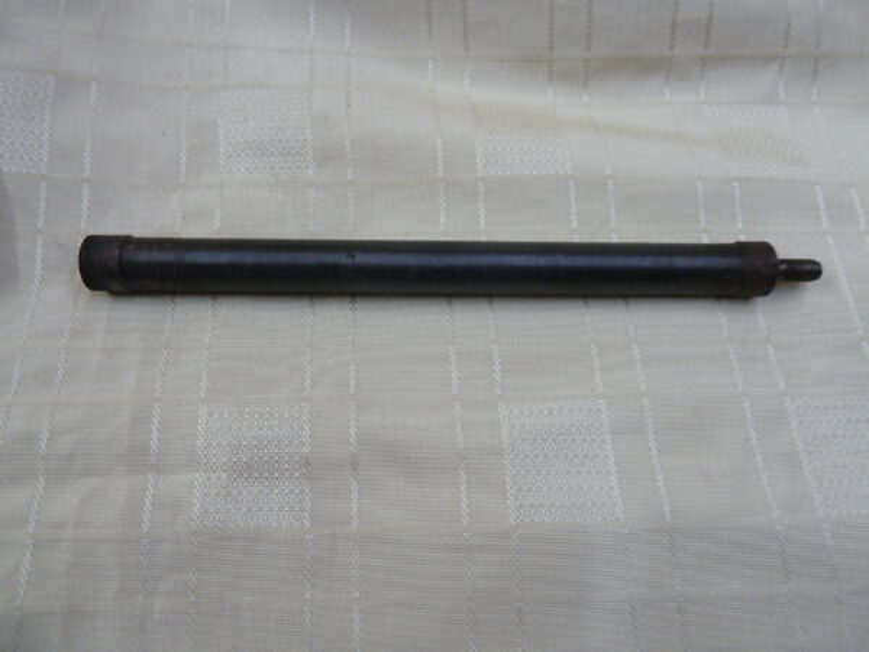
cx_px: 434
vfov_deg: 54.9
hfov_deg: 69.4
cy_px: 326
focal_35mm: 25
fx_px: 628
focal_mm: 4.1
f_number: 3.3
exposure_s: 1/30
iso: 160
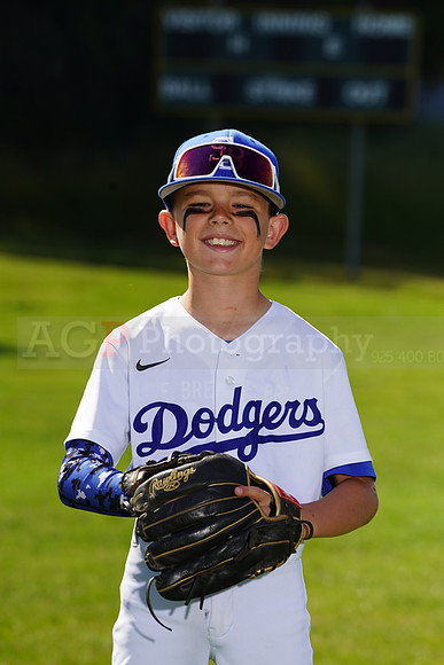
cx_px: 222
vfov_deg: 9.3
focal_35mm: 221
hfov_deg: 6.2
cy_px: 332
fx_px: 4086
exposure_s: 1/250
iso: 100
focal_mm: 221
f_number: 8
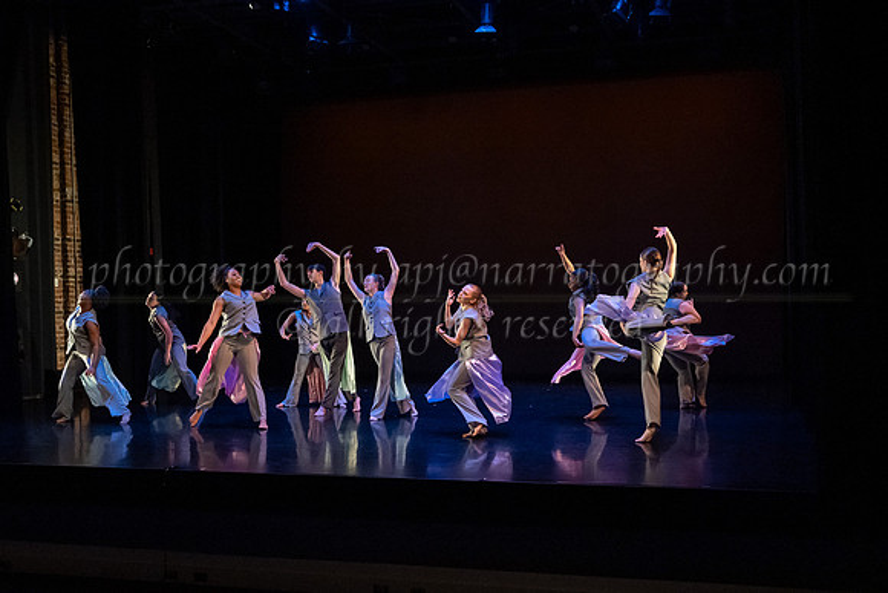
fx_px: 923
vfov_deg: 35.5
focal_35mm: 37
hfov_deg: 51.1
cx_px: 523
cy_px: 349
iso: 6400
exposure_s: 1/400
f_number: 4
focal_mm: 31.5
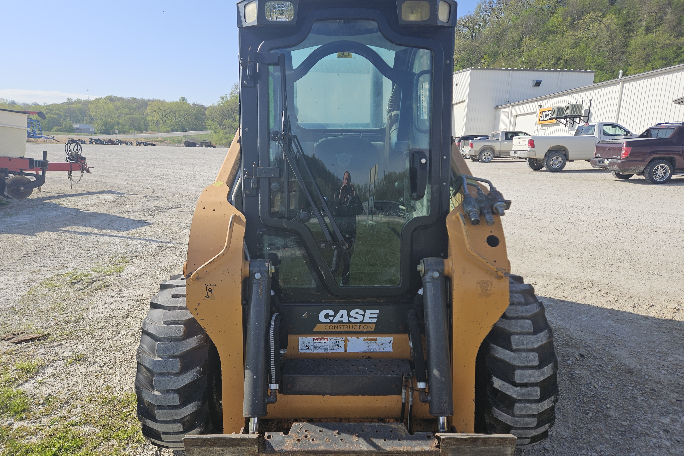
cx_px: 342
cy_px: 230
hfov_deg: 73.7
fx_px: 456
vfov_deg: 53.1
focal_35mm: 24
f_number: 1.8
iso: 25
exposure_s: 1/1493
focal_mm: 5.4
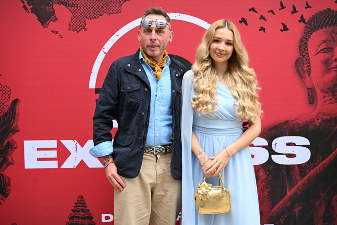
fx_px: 459
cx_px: 168
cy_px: 112
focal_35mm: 49
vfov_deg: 27.5
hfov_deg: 40.3
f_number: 5
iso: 800
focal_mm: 49
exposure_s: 1/250
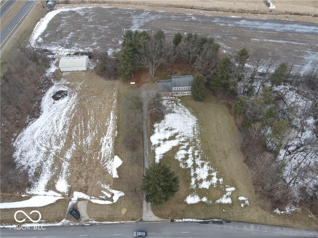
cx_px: 159
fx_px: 220
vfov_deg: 56.8
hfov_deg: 71.6
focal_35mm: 24
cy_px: 119
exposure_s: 1/200
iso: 100
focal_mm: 4.5
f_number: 2.8
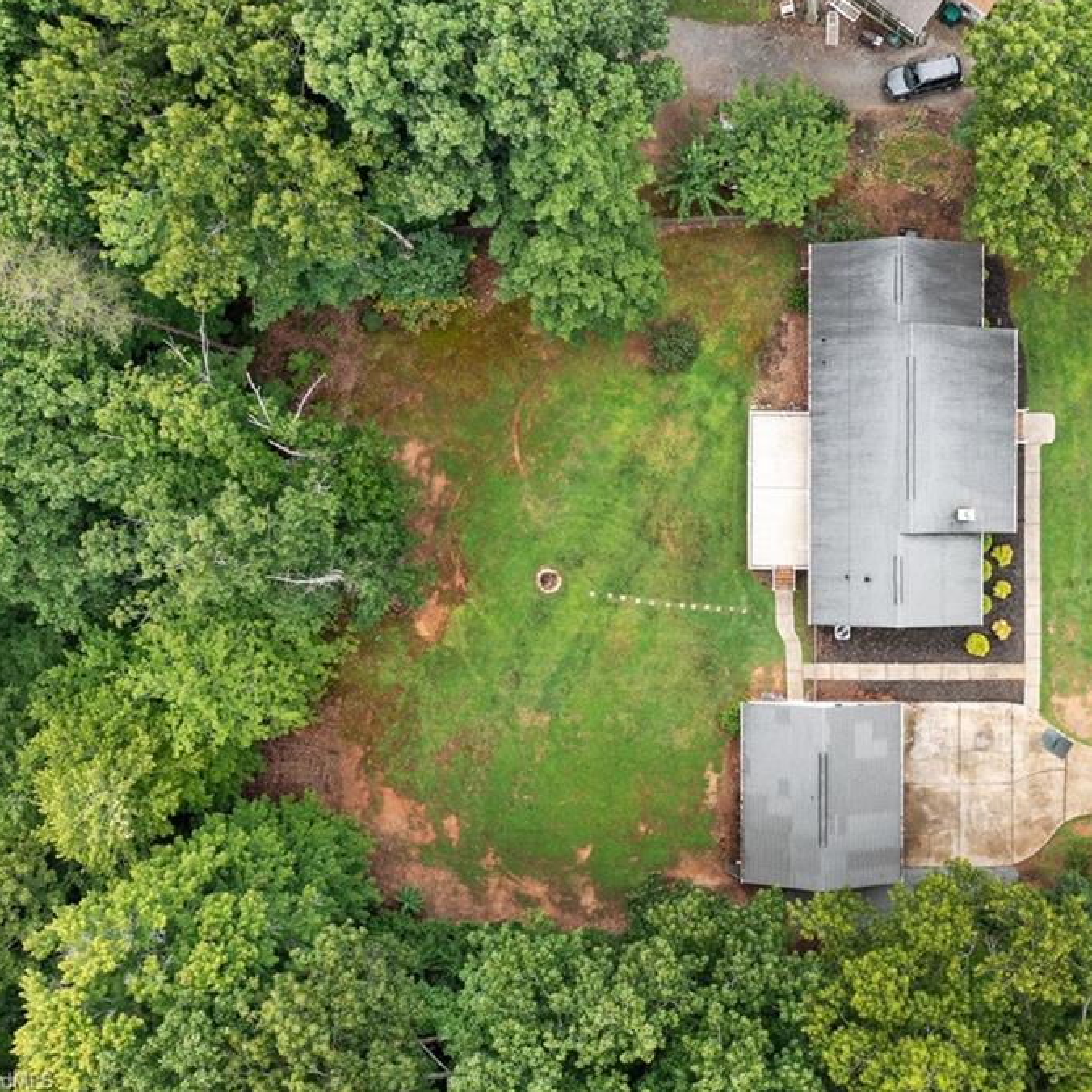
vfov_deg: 46.0
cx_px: 771
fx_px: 1285
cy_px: 545
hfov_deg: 45.0
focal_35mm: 36
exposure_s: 1/120
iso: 100
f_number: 4
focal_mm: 10.26
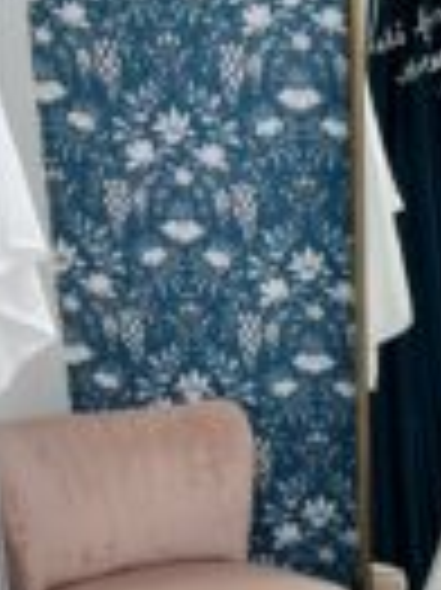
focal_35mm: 85
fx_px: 1446
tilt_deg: -18.2
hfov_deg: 15.8
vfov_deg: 21.9
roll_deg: -0.3
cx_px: 680
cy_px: 637
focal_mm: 5.1
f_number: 1.6
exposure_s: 1/100
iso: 40
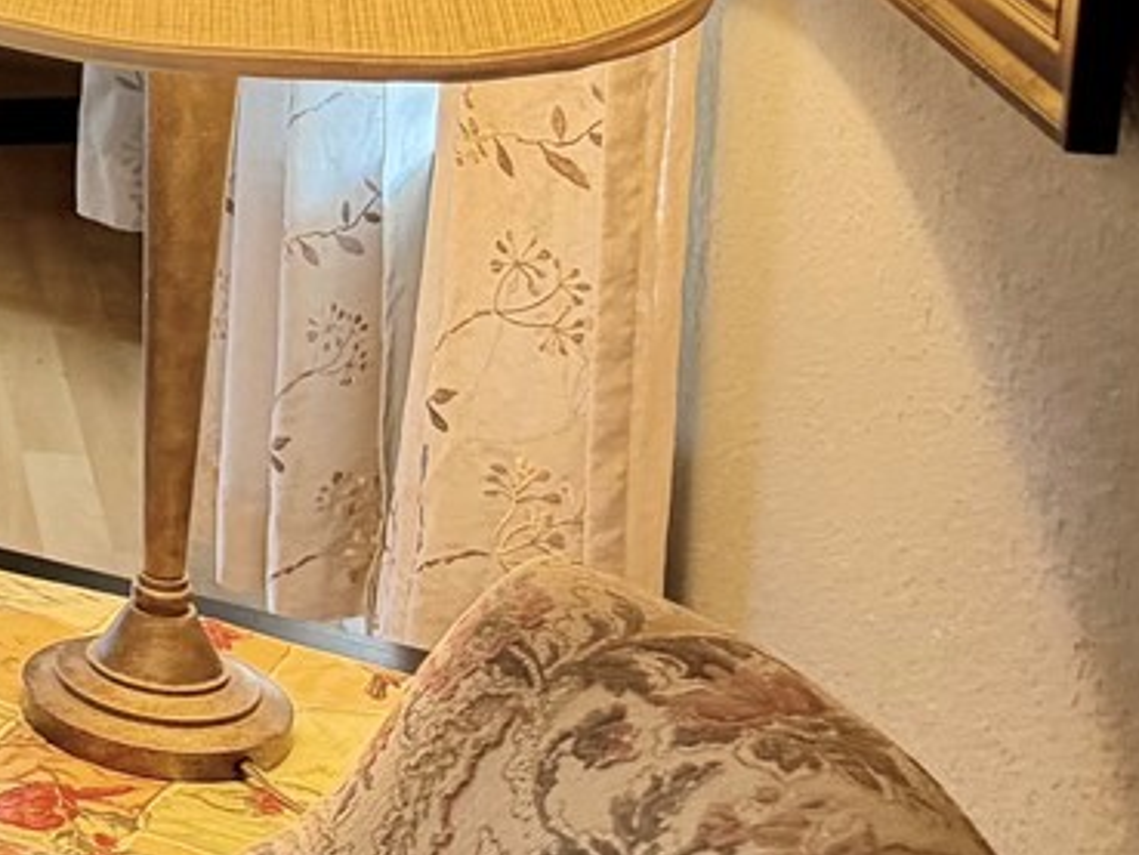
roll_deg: +2.2
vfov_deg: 13.6
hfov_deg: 14.9
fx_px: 3423
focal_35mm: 104
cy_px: -299
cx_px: -1250
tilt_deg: -10.6
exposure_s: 1/60
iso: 320
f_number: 1.78
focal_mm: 6.76
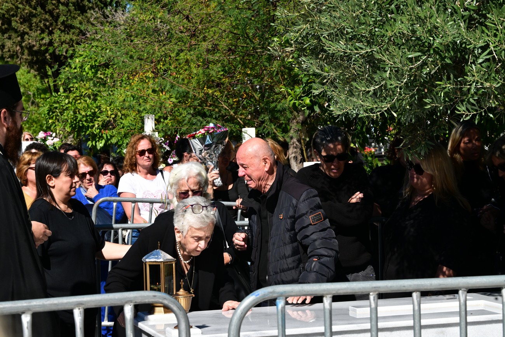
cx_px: 252
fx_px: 1291
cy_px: 168
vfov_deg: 14.9
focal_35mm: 92
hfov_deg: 22.1
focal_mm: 92
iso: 2000
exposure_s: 1/2000
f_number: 13
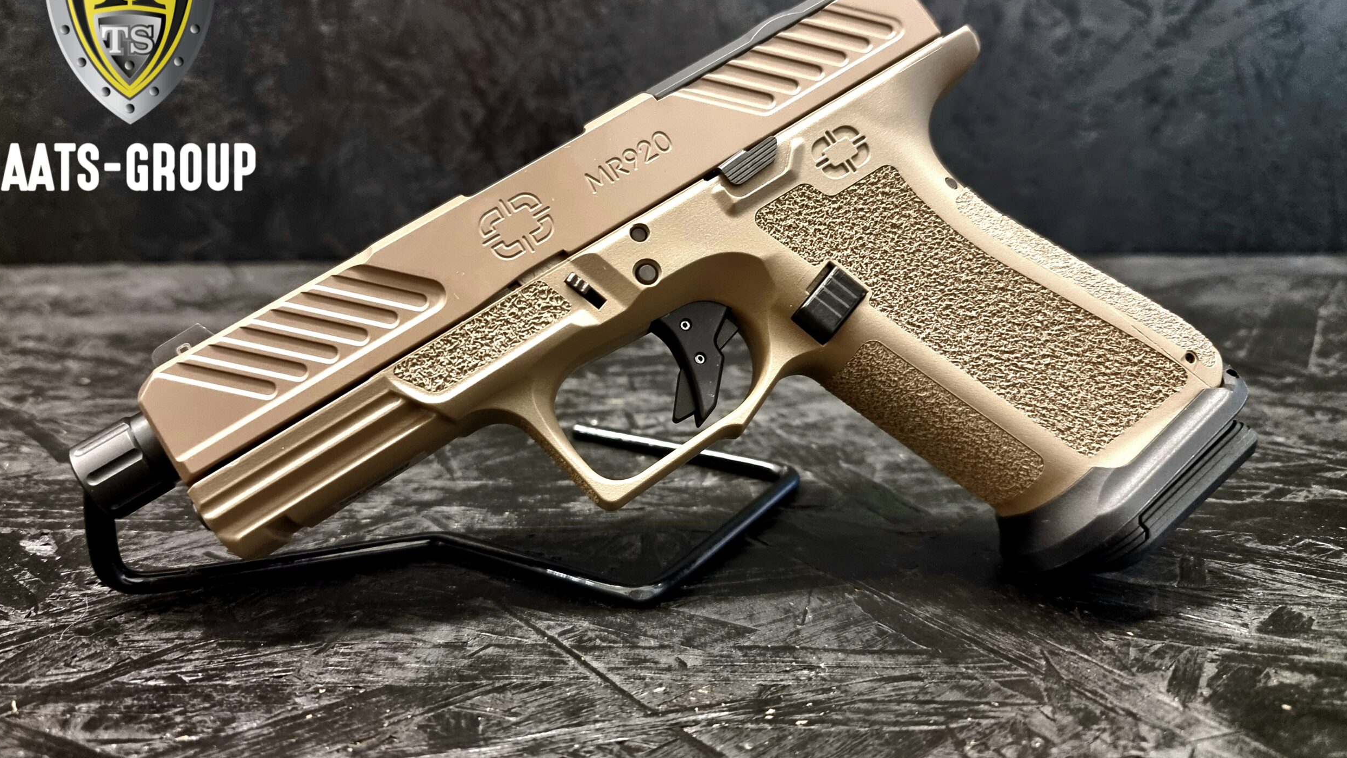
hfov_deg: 69.9
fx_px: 964
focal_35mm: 27
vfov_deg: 42.9
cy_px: 362
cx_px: 663
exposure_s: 1/25
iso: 500
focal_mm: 6.7
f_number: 1.8
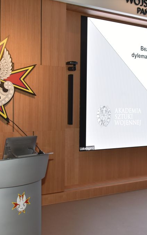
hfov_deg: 29.7
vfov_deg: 46.2
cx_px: 94
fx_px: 276
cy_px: 118
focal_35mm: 43
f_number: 5
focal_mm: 28
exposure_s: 1/100
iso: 800
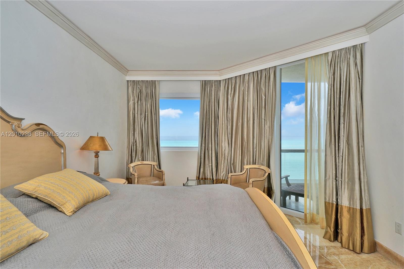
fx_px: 202
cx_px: 202
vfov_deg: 67.4
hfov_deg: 90.0
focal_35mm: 18
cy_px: 134
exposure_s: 1/80
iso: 250
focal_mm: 18
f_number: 18
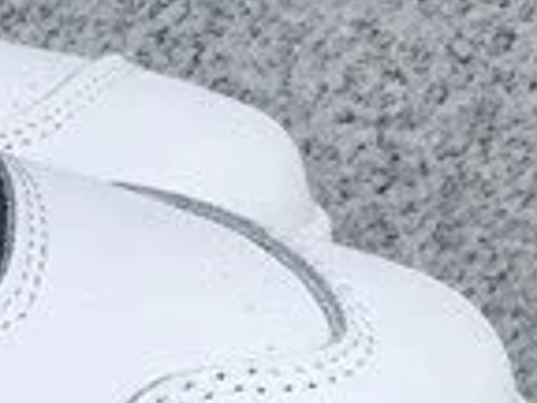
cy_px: 621
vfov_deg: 7.5
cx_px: -626
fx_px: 3010
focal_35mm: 194
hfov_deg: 9.4
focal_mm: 3.3
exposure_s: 1/627
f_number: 2.4
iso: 25
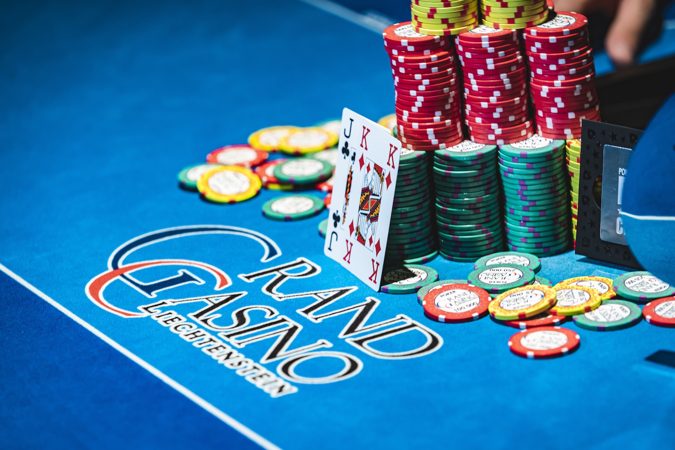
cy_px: 225
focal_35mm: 165
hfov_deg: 12.5
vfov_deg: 8.3
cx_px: 338
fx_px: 3094
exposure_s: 1/125
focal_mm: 165
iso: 2000
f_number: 4.5
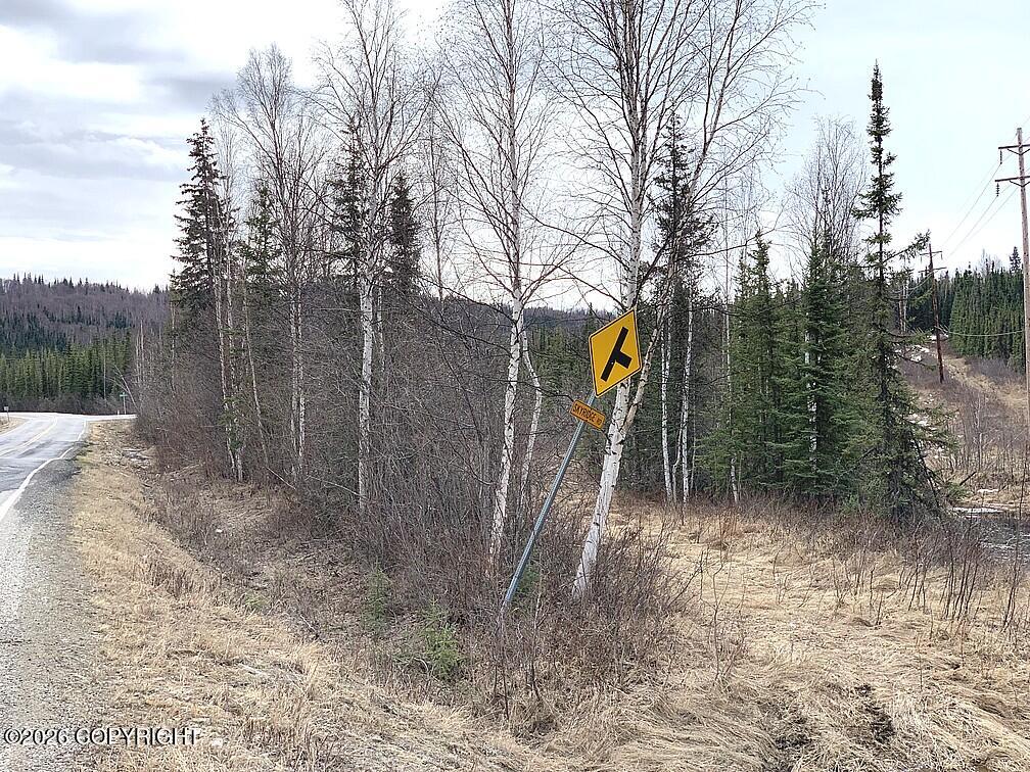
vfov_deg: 28.0
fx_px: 1547
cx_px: 515
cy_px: 386
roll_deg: +0.5
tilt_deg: +0.4
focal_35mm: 52
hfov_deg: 36.8
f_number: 2.4
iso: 16
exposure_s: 1/1115
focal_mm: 6
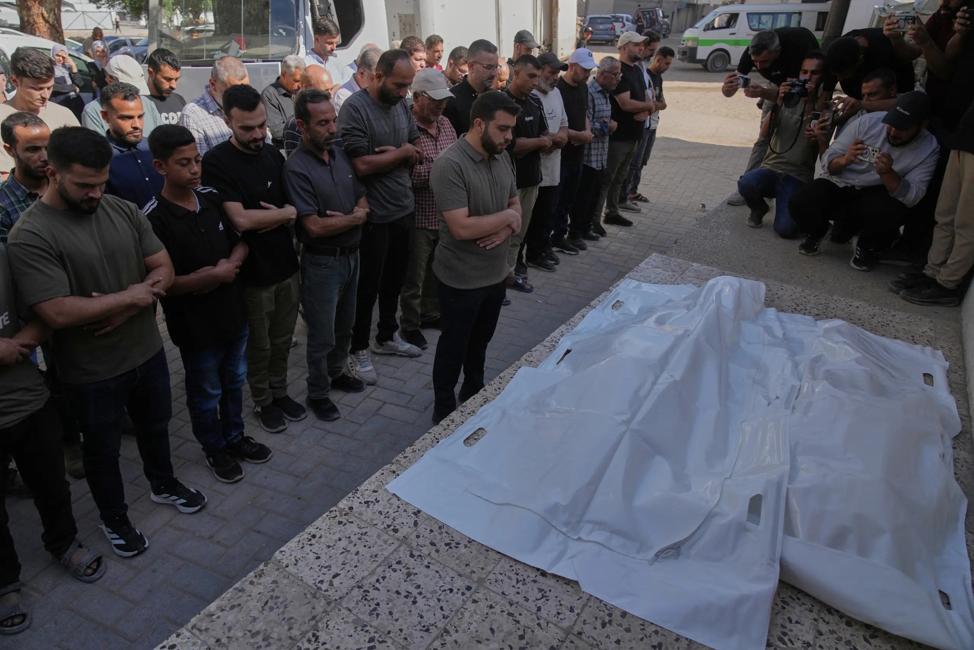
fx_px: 649
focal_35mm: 24
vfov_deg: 53.1
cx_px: 487
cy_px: 325
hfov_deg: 73.7
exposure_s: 1/2000
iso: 320
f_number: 4
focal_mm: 24
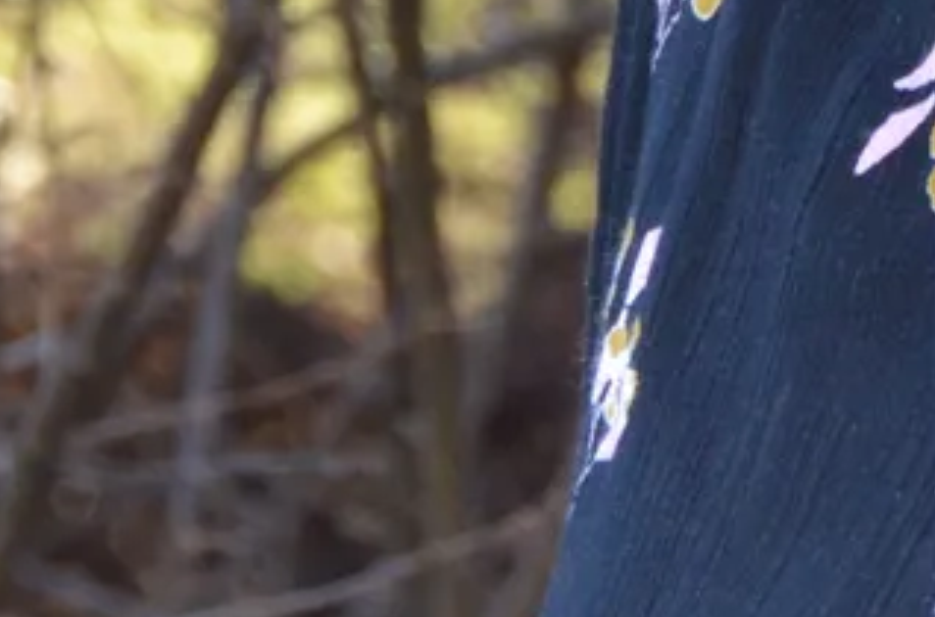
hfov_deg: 3.4
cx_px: 1317
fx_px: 15903
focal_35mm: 614
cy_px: -903
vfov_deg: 2.2
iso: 640
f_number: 8
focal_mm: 65
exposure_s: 1/250
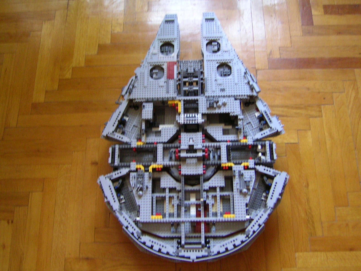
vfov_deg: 39.7
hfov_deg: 51.4
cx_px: 180
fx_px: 375
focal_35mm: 36
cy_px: 136
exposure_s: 1/4
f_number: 2.8
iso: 100
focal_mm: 5.6
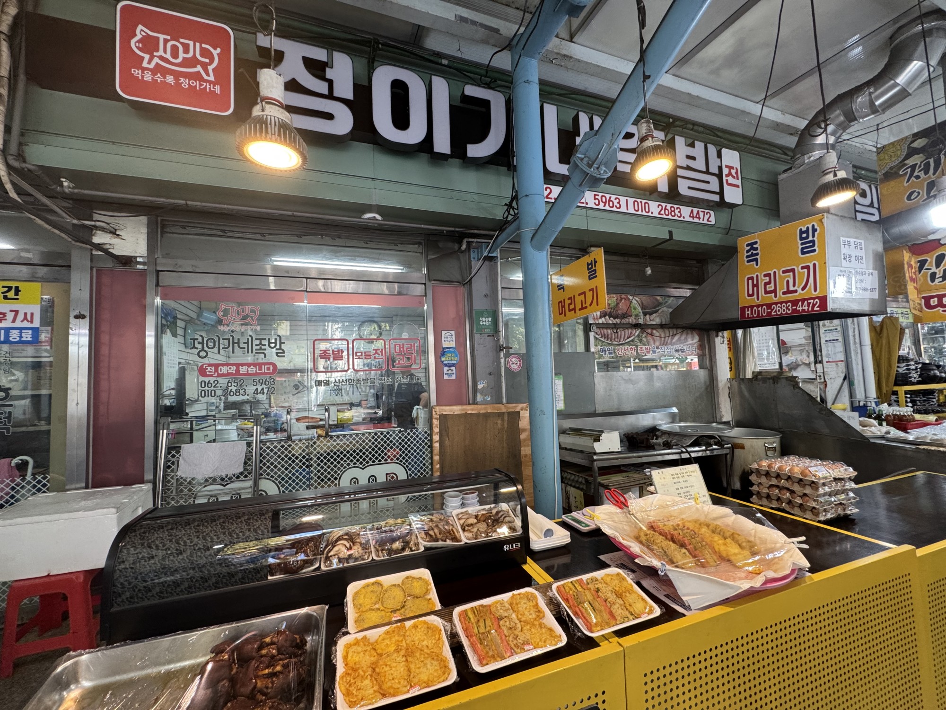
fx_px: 383
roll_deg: +3.1
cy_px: 355
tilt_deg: +4.6
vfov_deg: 85.7
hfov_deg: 102.1
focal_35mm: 14
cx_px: 473
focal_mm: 2.22
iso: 200
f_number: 2.2
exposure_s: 1/120
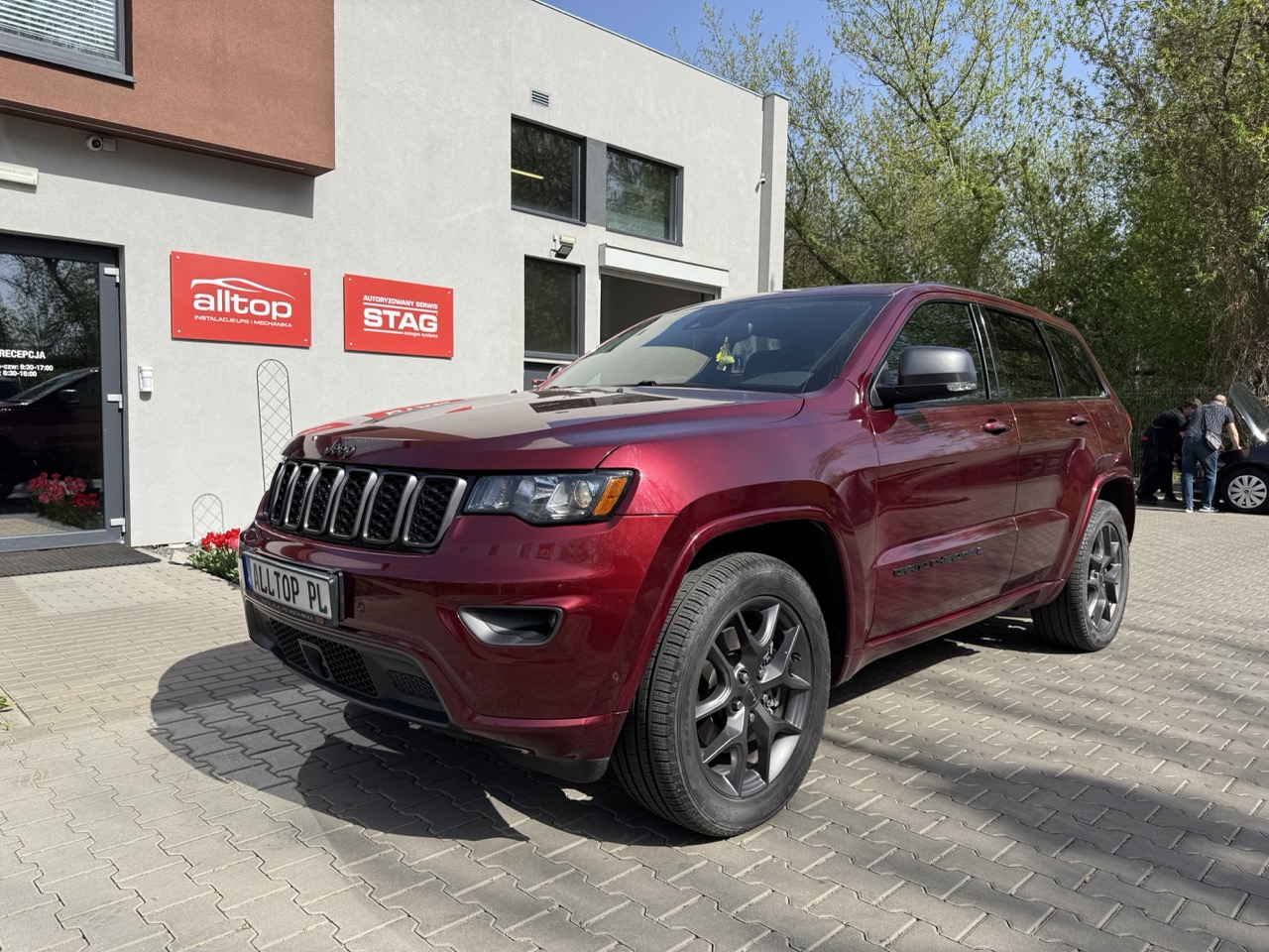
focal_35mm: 24
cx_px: 634
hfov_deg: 71.6
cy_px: 476
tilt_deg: -3.4
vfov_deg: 56.8
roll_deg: +0.1
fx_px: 880
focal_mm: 6.76
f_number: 1.78
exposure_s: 1/3802
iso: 80
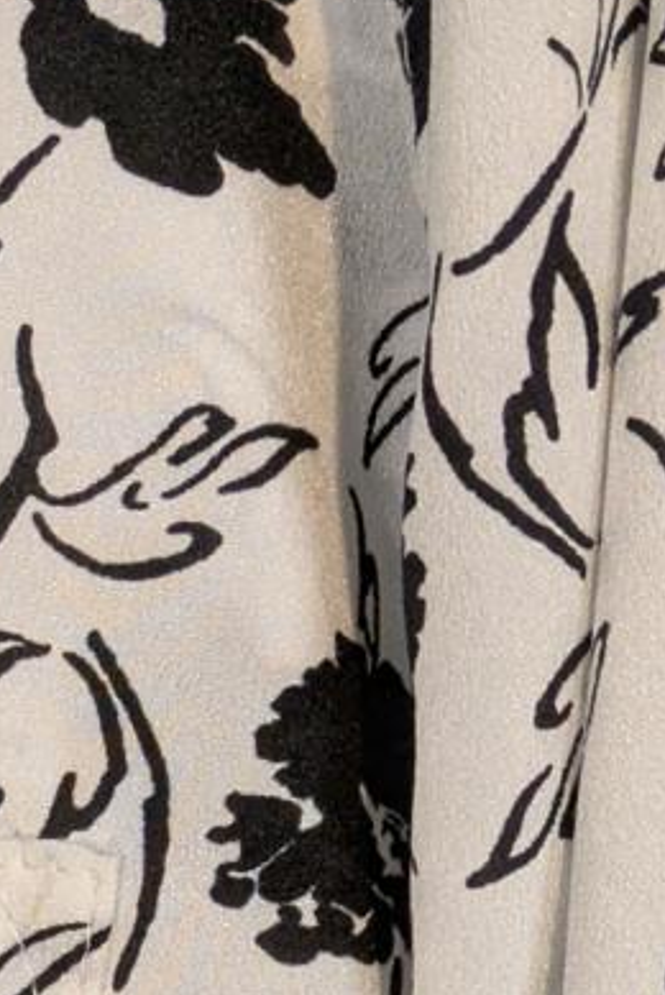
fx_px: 6029
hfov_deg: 6.1
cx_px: -863
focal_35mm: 218
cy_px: 1681
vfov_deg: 9.1
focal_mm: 5.43
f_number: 1.89
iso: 321
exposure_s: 1/120
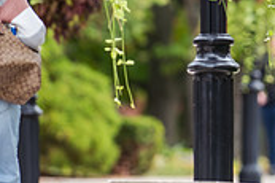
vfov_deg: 1.4
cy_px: -2
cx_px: 359
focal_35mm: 1008
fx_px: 7693
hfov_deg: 2.0
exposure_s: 1/400
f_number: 4
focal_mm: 300
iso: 250
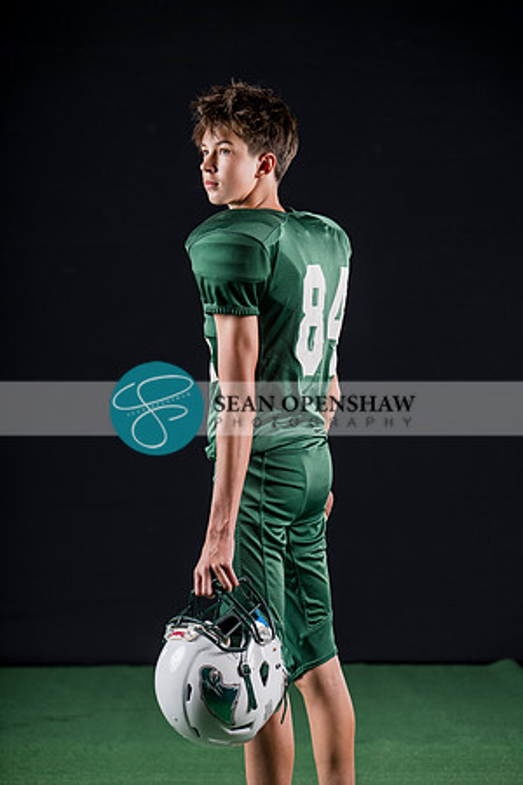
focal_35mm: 107
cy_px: 392
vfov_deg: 19.1
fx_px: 2332
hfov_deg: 12.8
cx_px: 262
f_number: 4
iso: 200
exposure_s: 1/160
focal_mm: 107
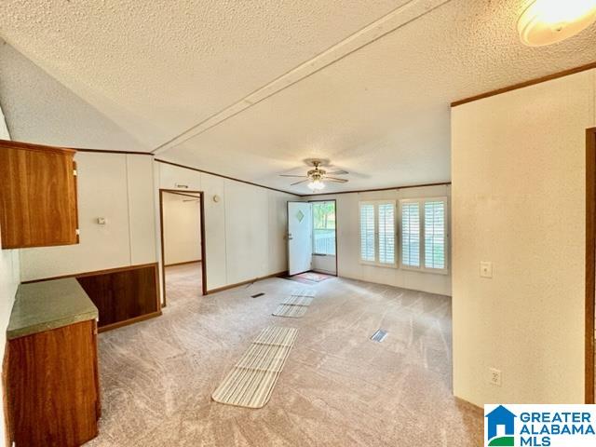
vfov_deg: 85.7
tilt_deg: -1.9
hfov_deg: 102.1
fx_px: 241
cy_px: 224
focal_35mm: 14
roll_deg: +1.0
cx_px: 298
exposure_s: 1/60
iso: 200
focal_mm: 2.22
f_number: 2.2
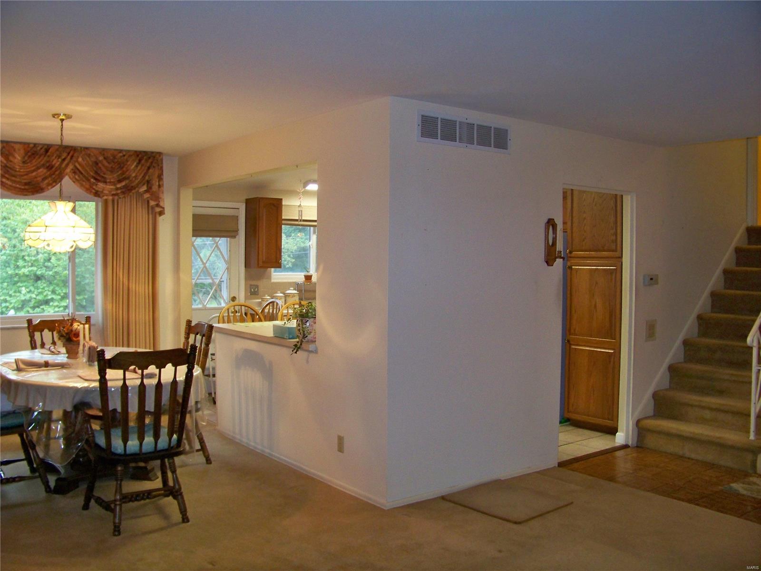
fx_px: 725
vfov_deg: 42.9
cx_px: 380
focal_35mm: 33
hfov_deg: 55.4
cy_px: 286
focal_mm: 5.85
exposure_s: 1/30
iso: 200
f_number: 2.8
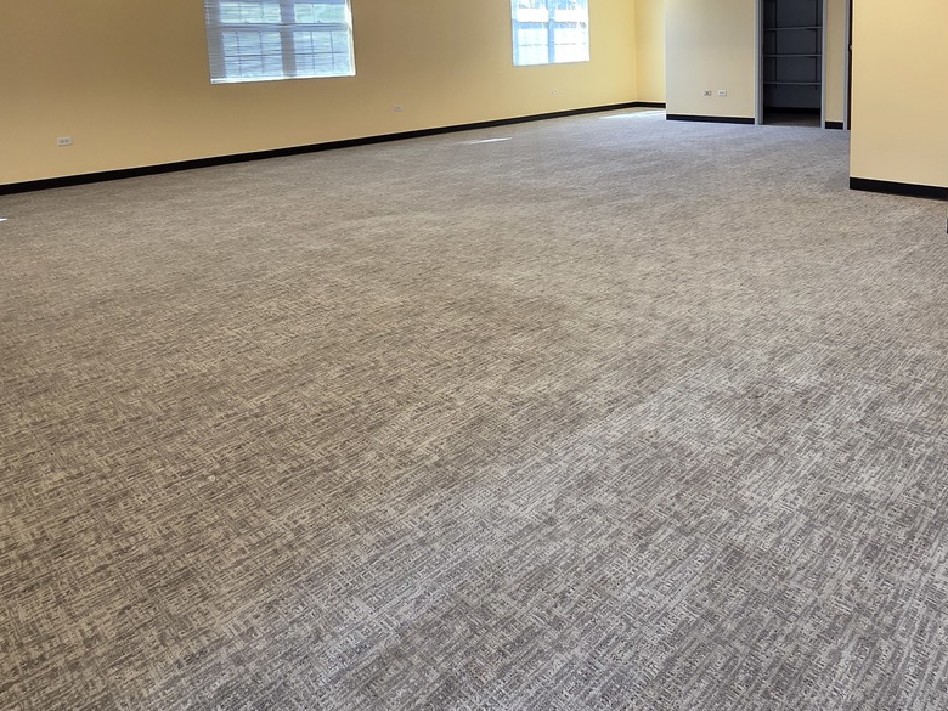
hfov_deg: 70.8
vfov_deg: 52.4
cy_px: 123
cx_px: 571
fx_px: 657
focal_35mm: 24
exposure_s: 1/120
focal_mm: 2.2
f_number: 2.2
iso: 200
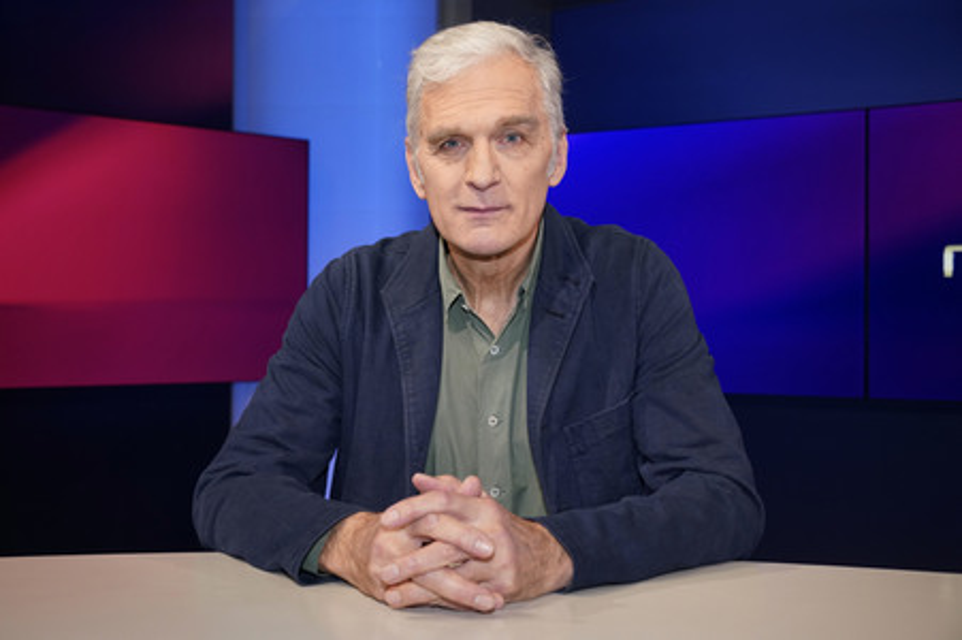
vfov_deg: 31.8
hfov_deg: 46.4
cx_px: 481
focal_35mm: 42
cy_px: 320
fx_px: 1121
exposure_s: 1/125
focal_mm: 42
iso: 2000
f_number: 5
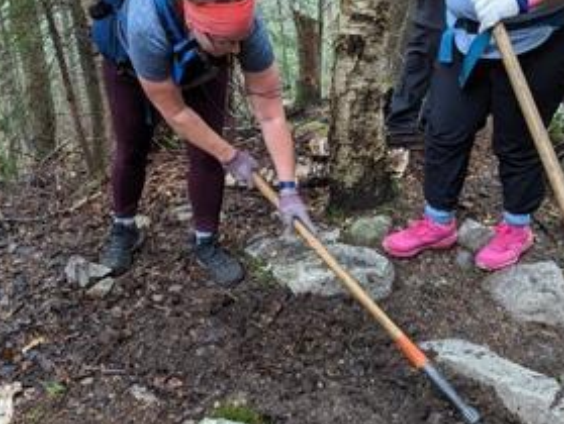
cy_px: 238
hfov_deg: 43.7
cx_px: 251
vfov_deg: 33.6
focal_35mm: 43
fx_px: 702
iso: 1155
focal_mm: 6.81
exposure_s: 1/149
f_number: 1.85
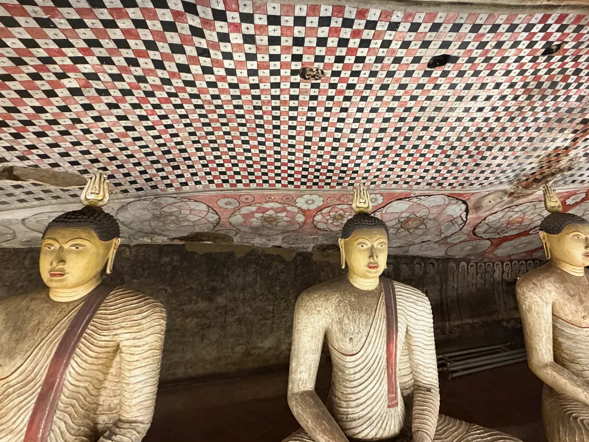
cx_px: 343
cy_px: 174
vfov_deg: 67.9
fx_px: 323
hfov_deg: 84.0
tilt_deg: +15.1
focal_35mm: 19
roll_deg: +0.5
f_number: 2.2
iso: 640
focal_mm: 2.22
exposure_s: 1/50
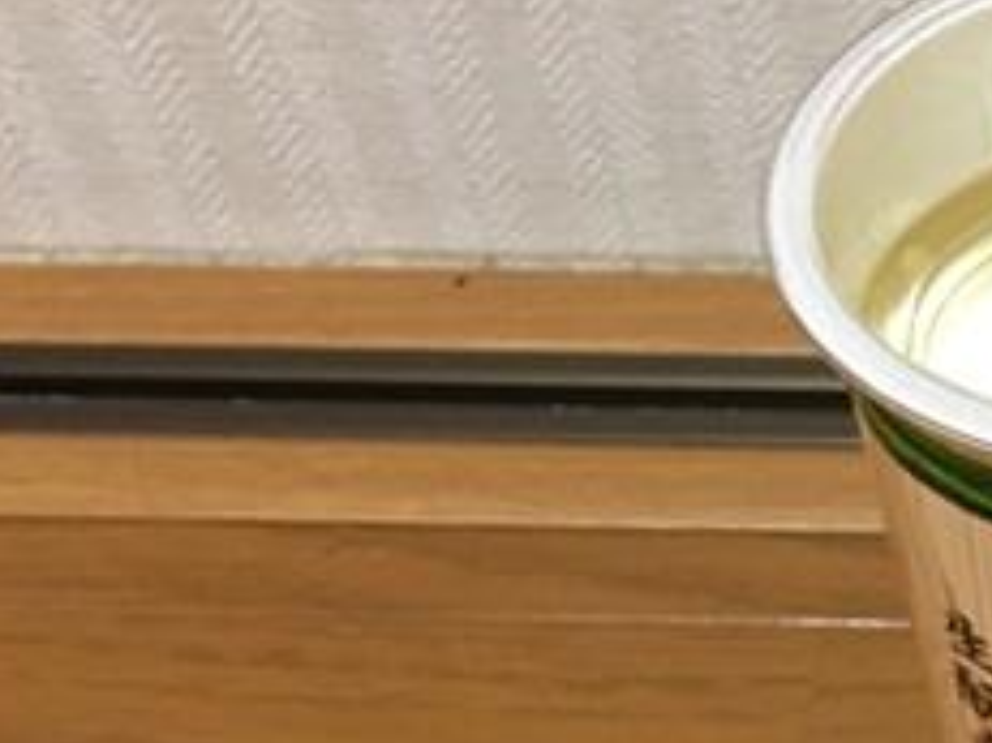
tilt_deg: -48.8
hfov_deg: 23.5
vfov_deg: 19.1
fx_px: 2177
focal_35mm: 76
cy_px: 657
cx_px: 1179
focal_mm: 4.15
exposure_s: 1/30
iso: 160
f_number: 2.2
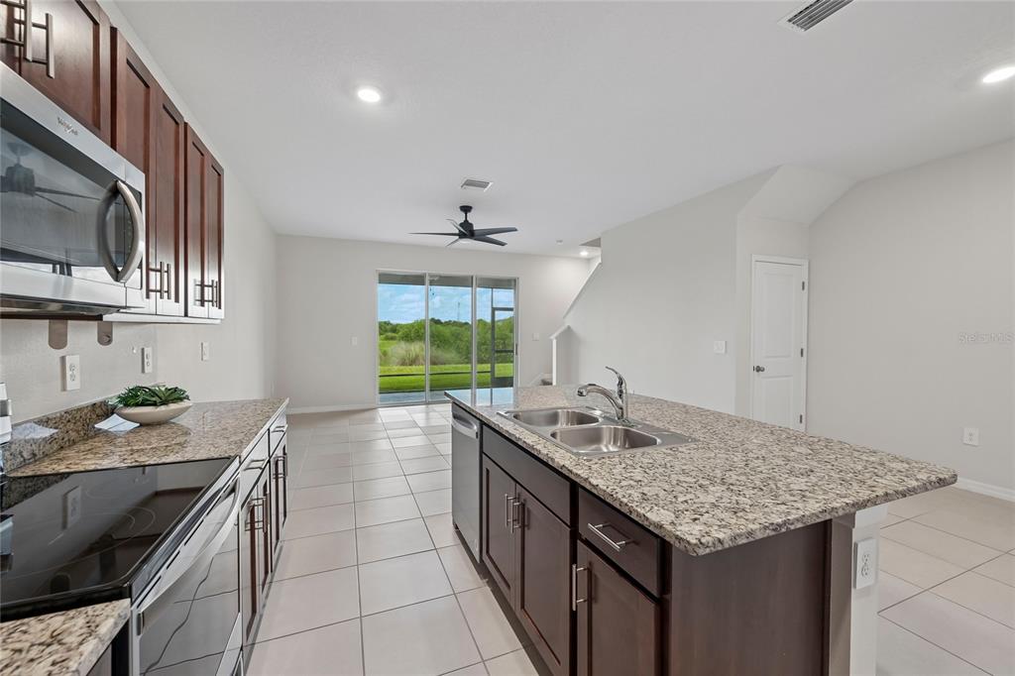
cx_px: 508
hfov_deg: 104.3
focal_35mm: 14
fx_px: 395
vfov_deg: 81.2
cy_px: 338
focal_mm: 14
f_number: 8
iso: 400
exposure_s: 1/40
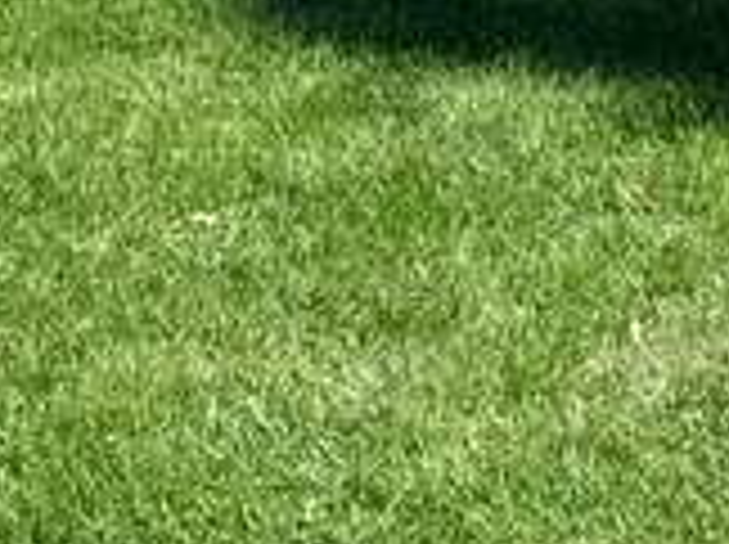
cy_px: -868
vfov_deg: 7.2
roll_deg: +0.7
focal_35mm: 190
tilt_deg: -3.3
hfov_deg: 9.9
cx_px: 1310
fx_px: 3995
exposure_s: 1/4673
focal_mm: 6.76
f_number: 1.78
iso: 80
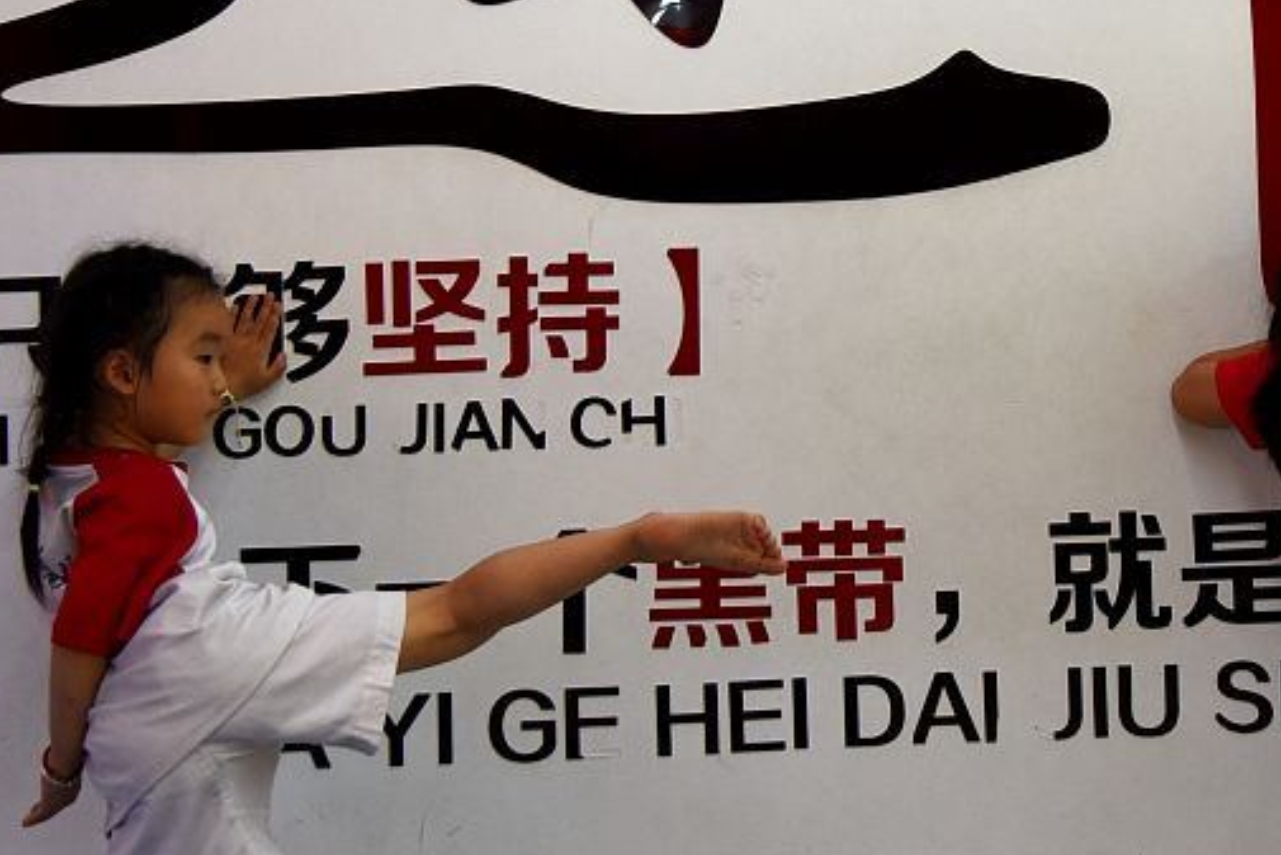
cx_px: 1167
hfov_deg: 25.8
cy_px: 109
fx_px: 2705
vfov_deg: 17.7
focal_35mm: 76
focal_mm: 32
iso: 450
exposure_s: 1/125
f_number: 4
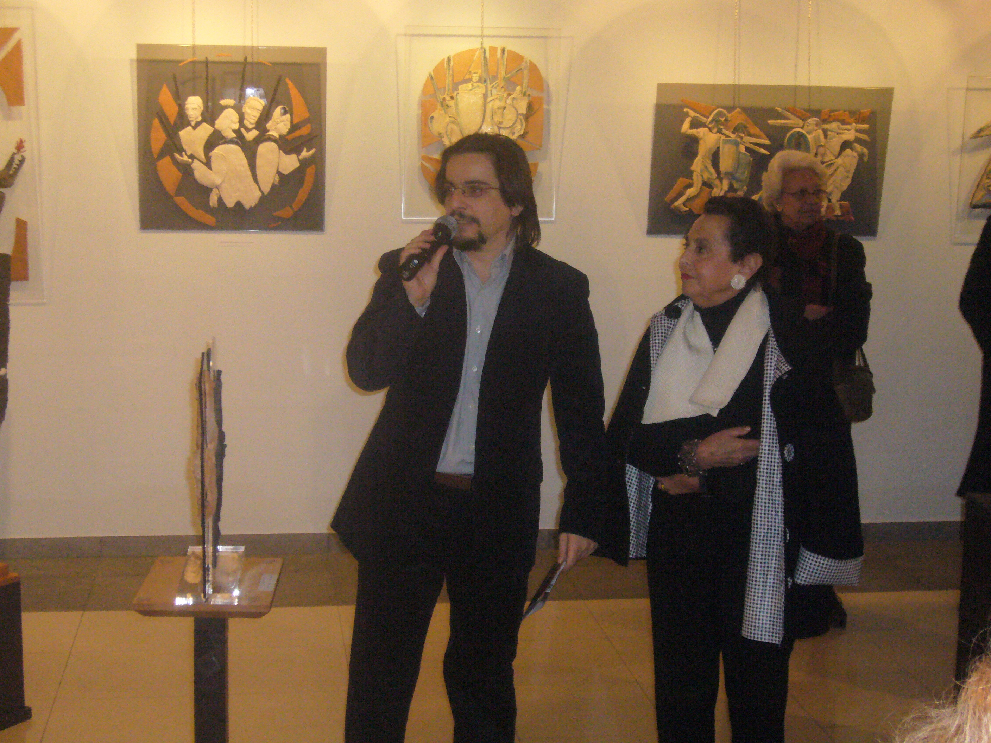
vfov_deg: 24.4
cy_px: 372
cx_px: 496
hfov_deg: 32.2
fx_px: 1718
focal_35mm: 60
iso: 400
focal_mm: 9.9
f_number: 3.6
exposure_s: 1/60
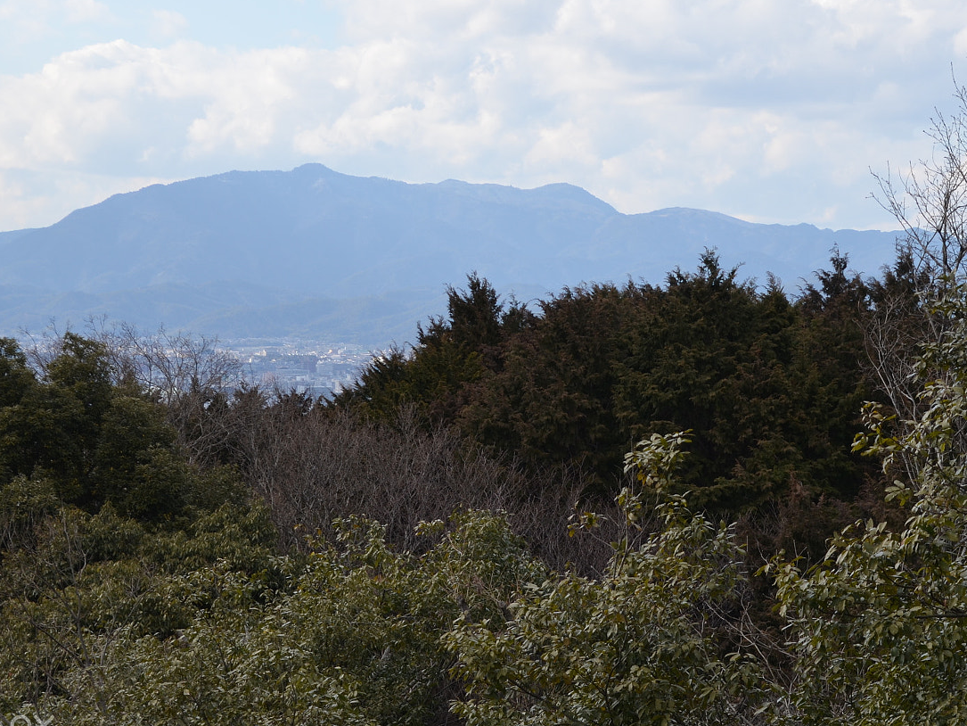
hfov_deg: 16.9
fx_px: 3261
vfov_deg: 12.7
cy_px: 380
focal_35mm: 117
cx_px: 546
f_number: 8
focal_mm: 55
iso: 140
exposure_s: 1/250
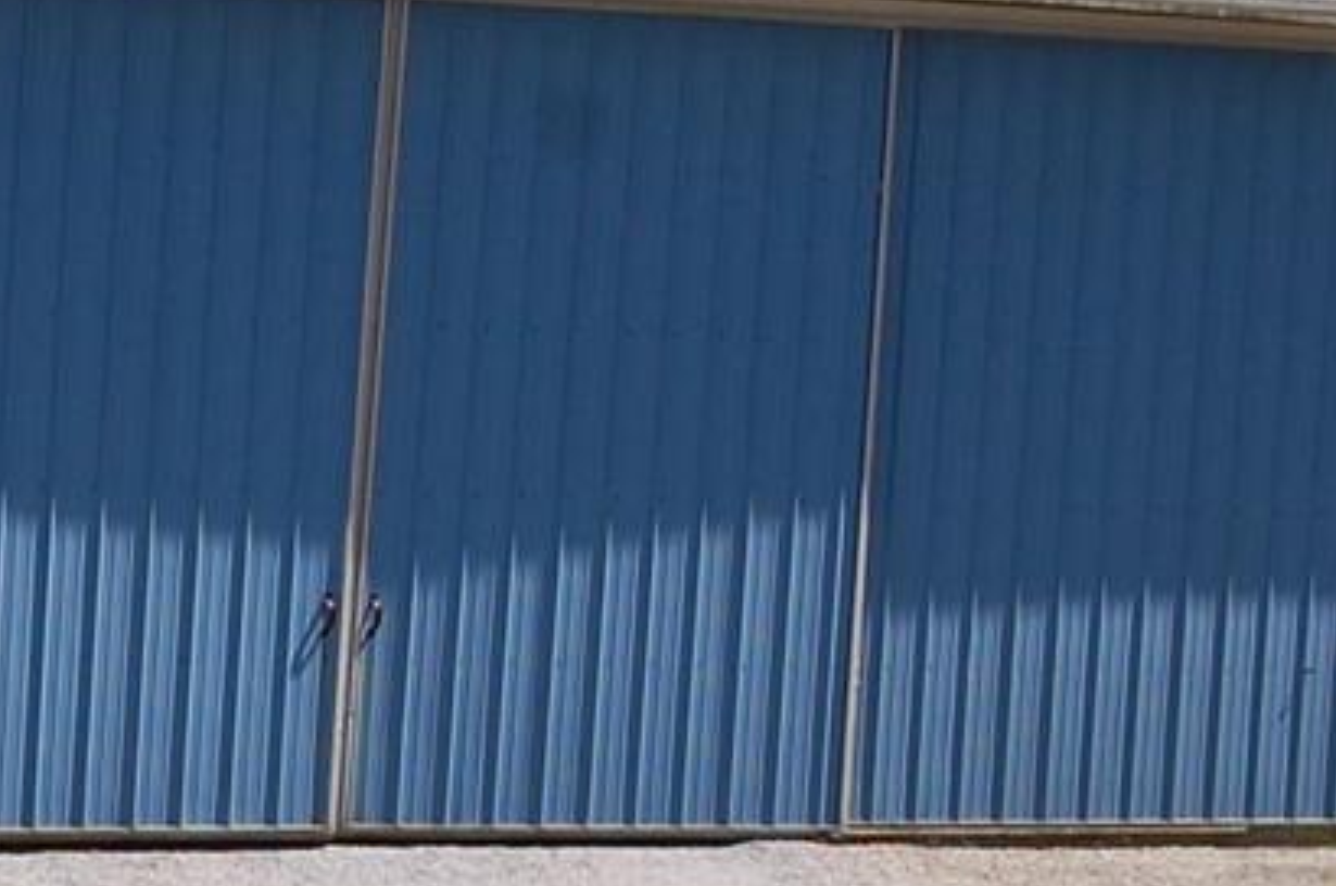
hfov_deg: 10.5
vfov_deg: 7.0
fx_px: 7225
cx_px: -33
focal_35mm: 195
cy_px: 735
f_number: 10
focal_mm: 26
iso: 200
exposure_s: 1/400
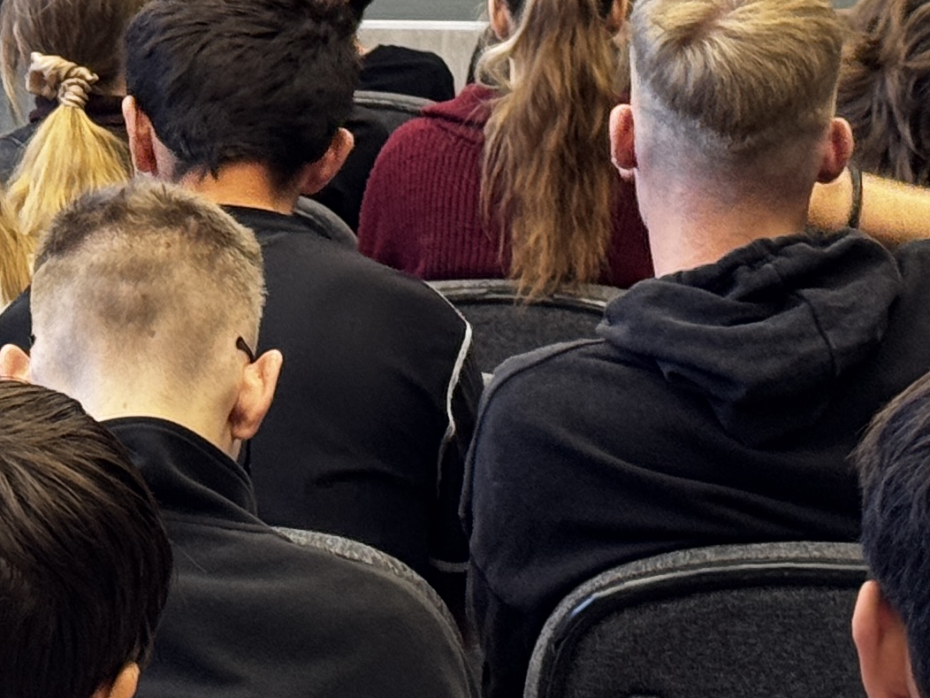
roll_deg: +0.8
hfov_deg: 10.6
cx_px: -179
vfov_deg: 8.0
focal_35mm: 184
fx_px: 4943
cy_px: -109
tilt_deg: -1.2
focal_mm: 6.76
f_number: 1.78
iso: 160
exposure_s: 1/60
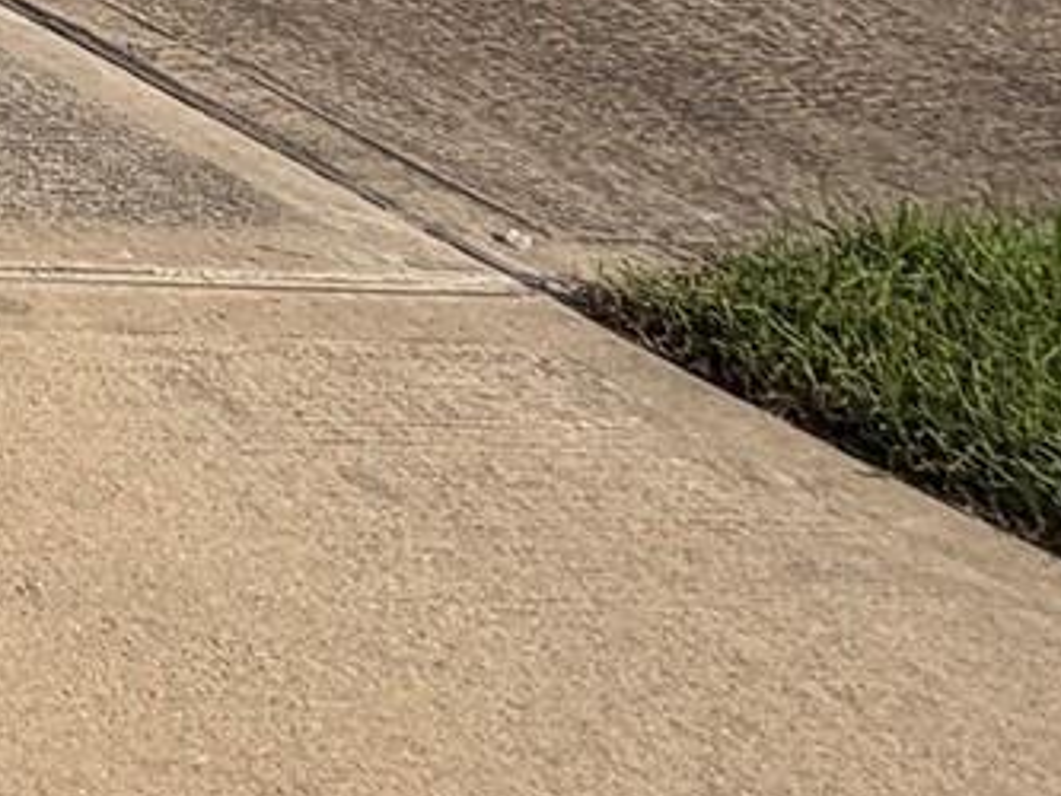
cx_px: -1504
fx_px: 2637
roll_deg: -0.3
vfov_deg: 12.4
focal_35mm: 86
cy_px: -1274
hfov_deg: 14.5
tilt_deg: +4.9
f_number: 2.2
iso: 20
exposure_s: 1/1399
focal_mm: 2.22
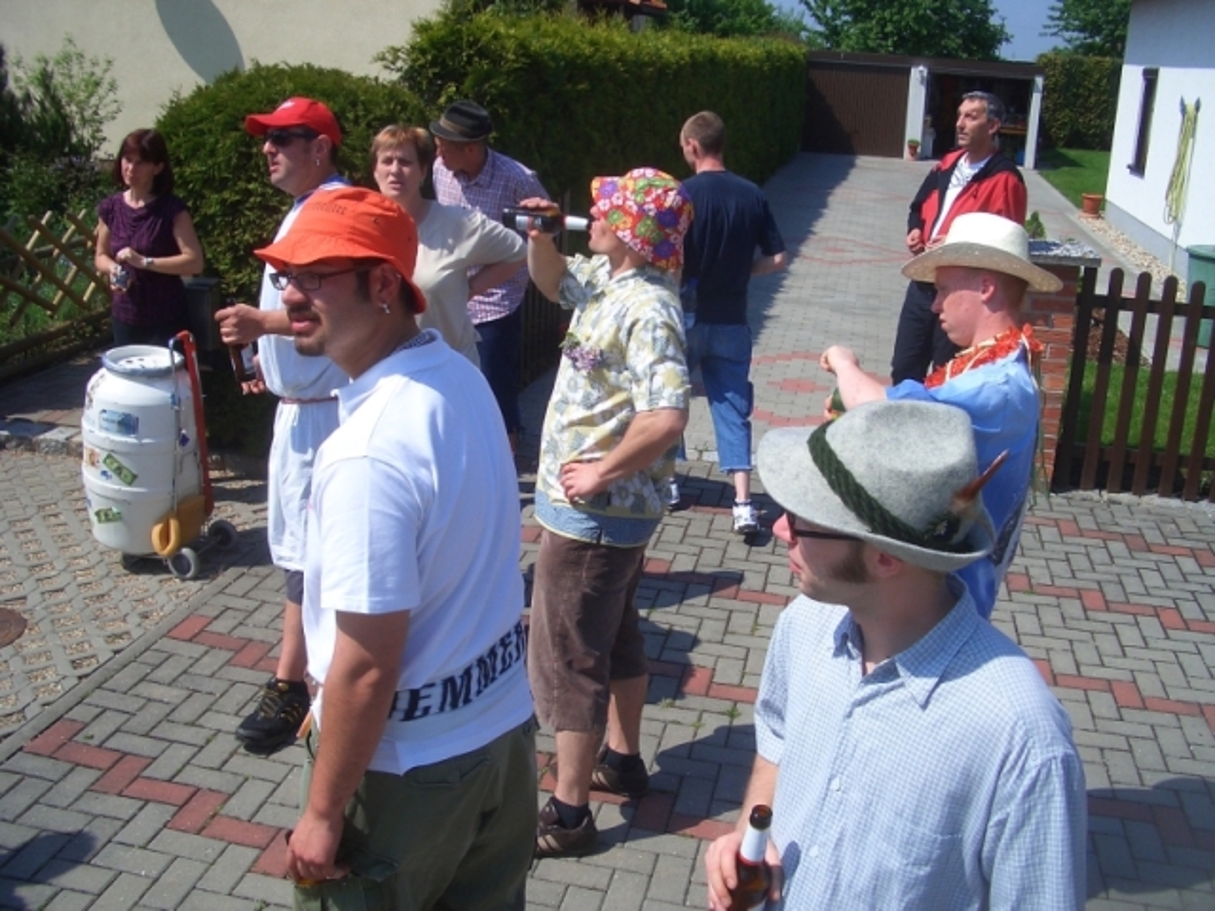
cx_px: 608
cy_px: 456
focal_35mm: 35
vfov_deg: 40.7
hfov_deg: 52.6
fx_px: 1228
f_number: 4.3
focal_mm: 5.8
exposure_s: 1/640
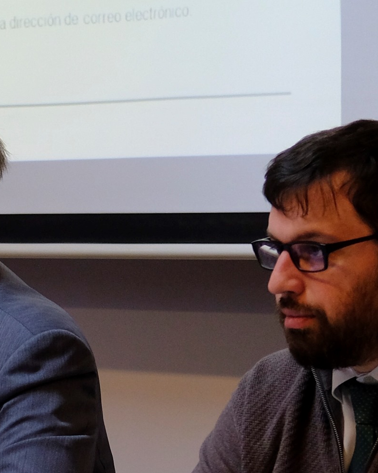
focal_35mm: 211
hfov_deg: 7.2
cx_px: -262
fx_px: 2951
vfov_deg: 9.1
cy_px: 531
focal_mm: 35
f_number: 2
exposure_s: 1/200
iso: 800
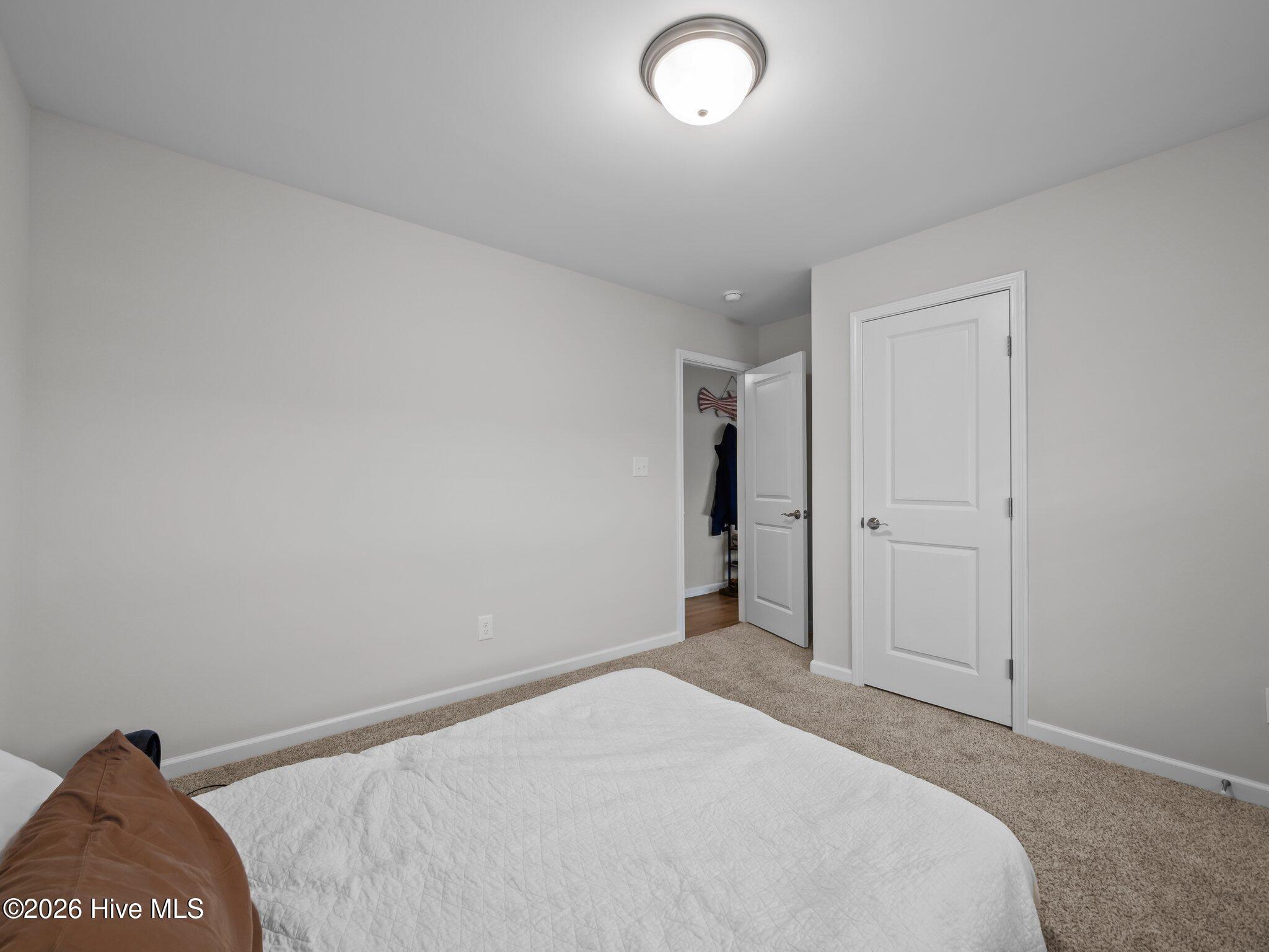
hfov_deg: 102.1
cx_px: 634
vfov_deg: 85.7
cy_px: 476
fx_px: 513
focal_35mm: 14
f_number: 6.3
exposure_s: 1/4
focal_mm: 7
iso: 200
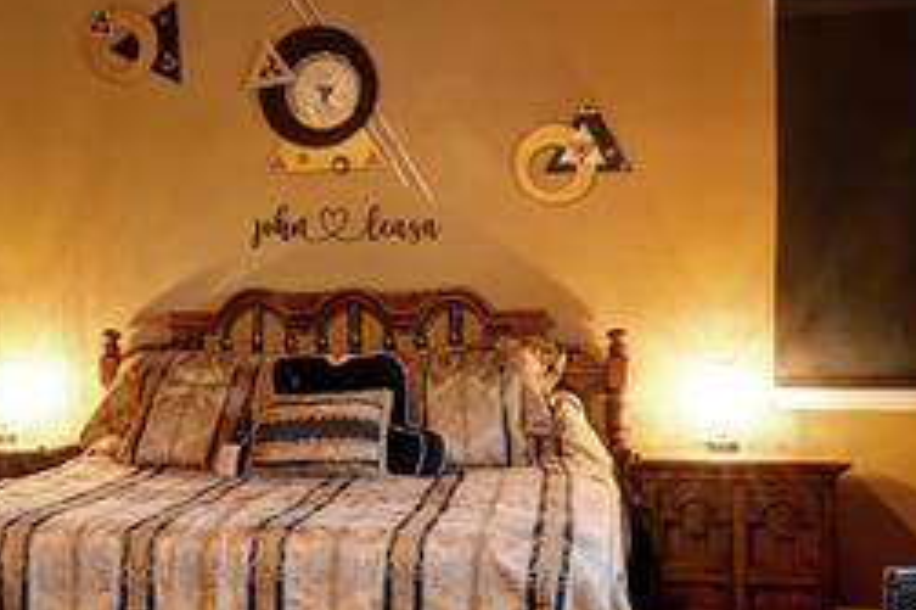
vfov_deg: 25.4
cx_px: 266
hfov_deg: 36.9
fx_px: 1348
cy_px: 380
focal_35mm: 53
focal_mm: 13
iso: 500
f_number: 9
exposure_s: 1.3
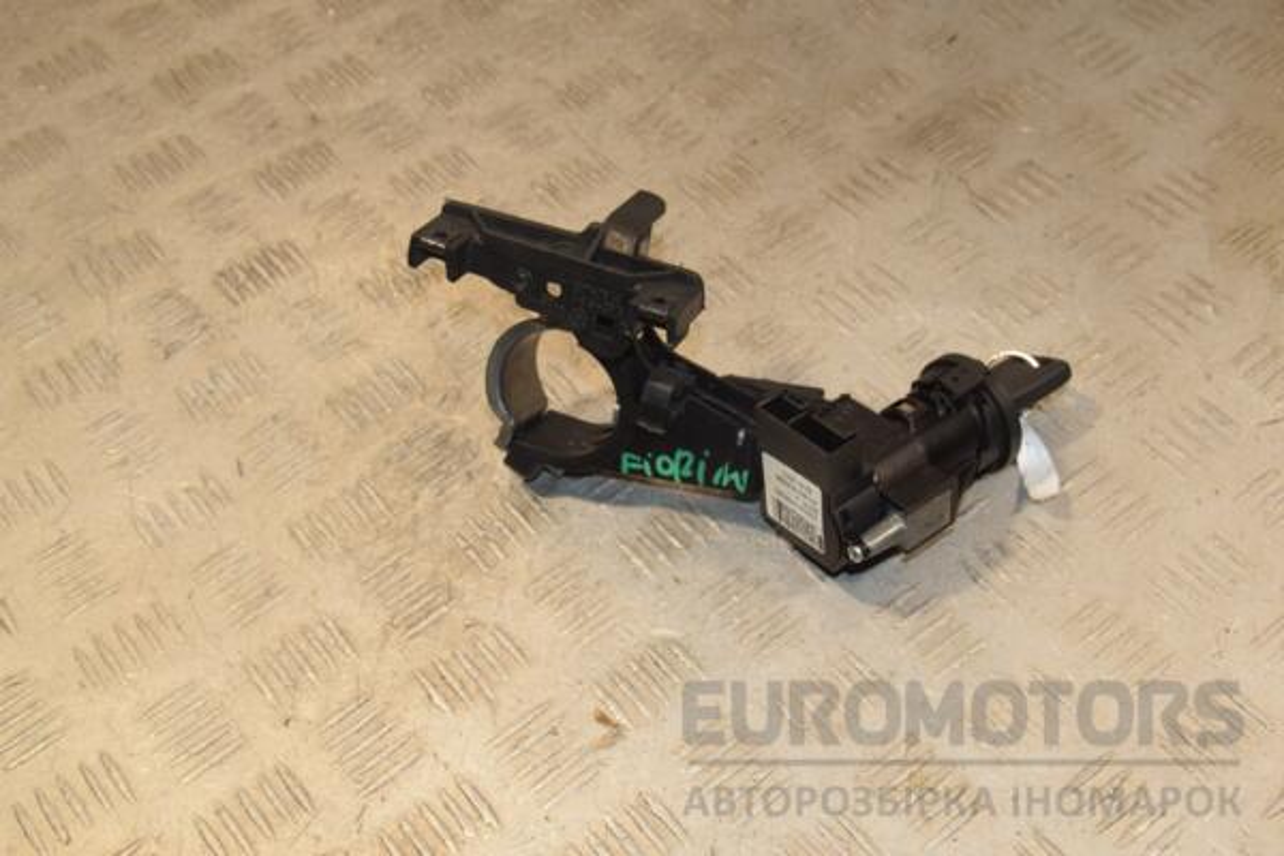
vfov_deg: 26.5
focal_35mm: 51
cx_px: 642
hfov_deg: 38.9
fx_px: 1819
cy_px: 428
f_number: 8
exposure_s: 1/200
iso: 800
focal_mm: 34
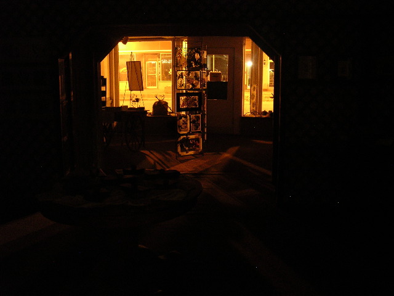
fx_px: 433
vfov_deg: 37.7
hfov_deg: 49.0
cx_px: 197
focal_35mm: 38
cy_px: 148
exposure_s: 2
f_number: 2.8
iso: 400
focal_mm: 5.8
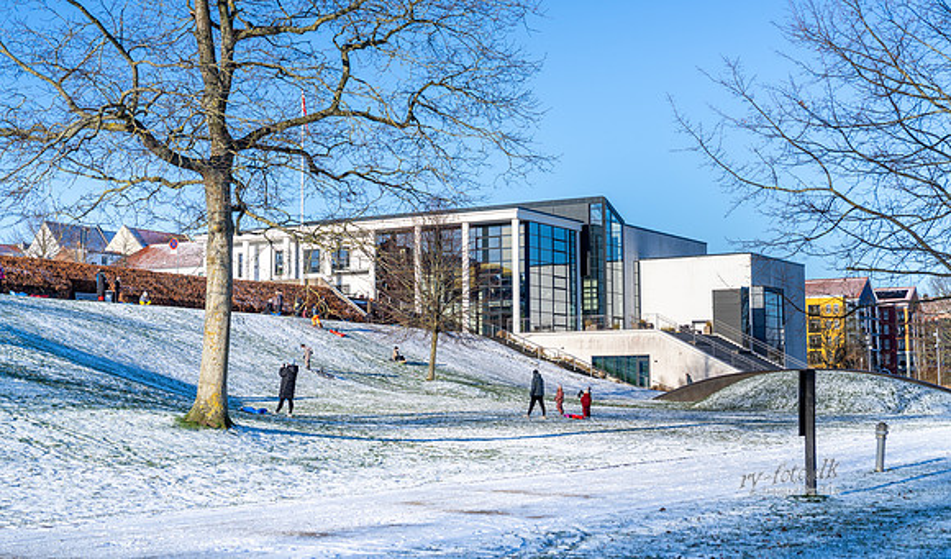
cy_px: 245
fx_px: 1342
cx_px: 472
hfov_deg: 39.0
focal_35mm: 53
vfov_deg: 23.5
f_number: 3.2
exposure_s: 1/1600
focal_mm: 50
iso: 160
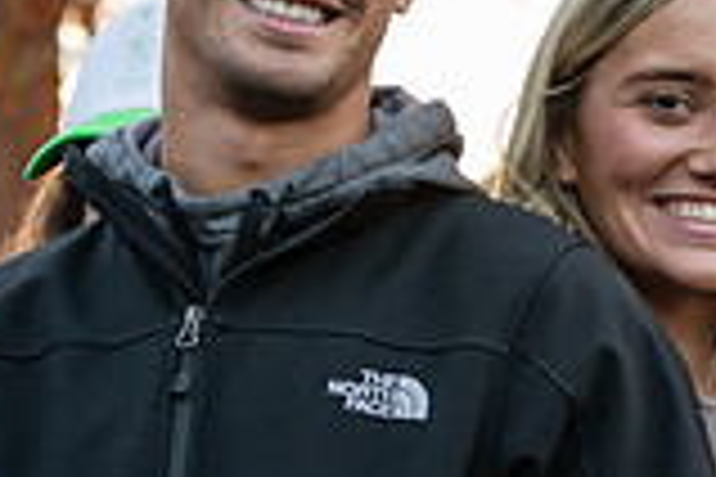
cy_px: 403
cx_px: 734
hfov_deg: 11.6
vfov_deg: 7.8
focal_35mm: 175
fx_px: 3480
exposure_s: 1/320
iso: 800
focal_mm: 48
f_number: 3.2
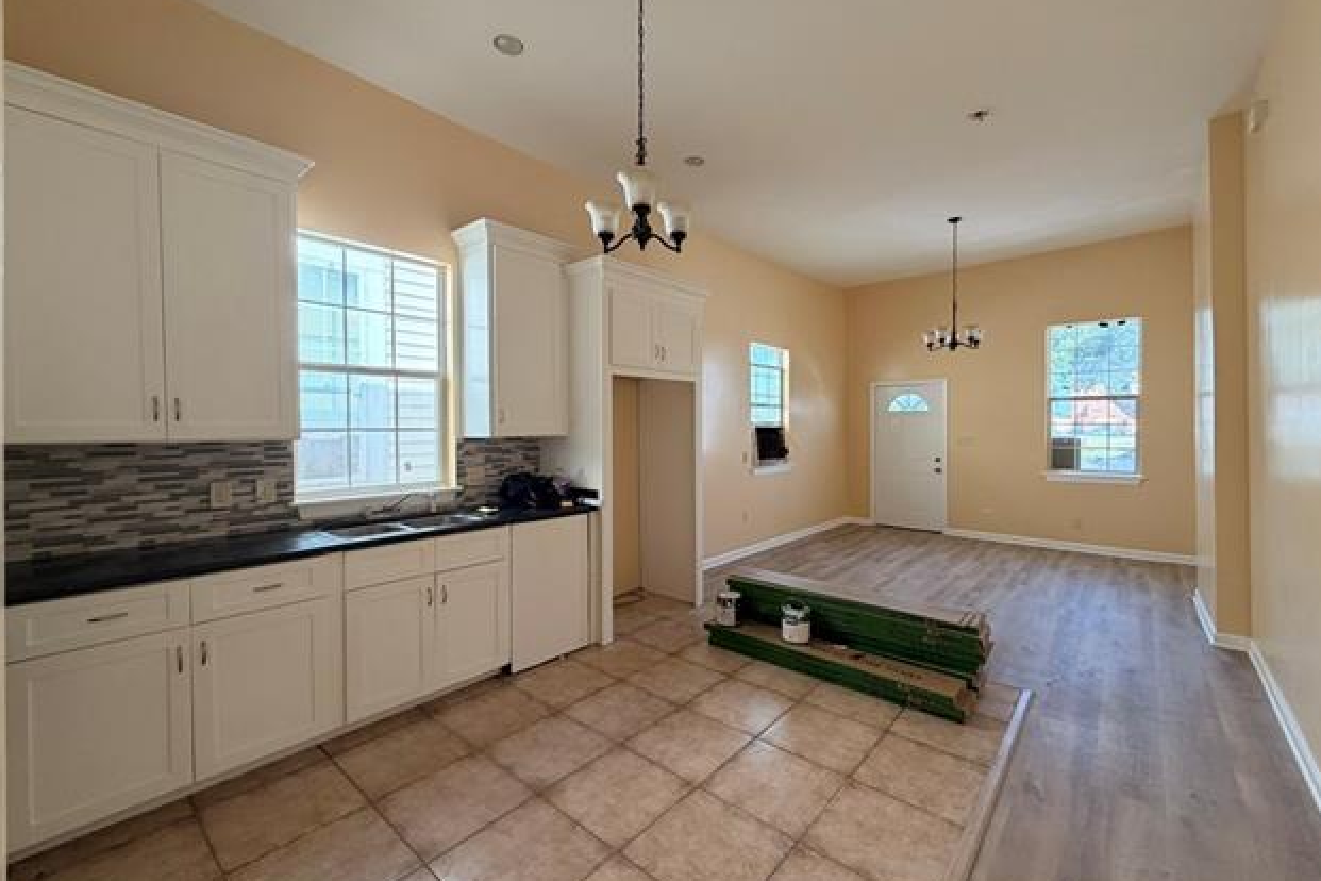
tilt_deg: -1.7
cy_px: 432
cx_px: 672
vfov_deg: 77.3
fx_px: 550
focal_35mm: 15
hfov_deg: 100.4
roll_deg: +0.0
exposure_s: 1/121
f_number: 2.2
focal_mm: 2.22
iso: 160
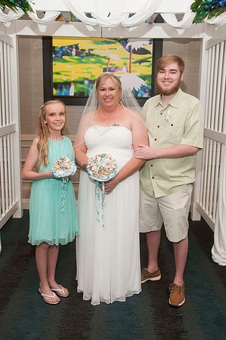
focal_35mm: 36
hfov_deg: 36.8
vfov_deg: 53.2
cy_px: 170
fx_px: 340
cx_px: 113
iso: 400
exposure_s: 1/60
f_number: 5.6
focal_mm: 24
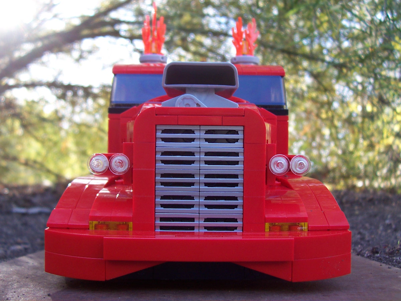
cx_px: 200
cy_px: 150
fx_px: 429
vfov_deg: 38.7
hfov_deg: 50.1
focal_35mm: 37
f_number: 2.8
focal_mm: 5.6
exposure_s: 1/90
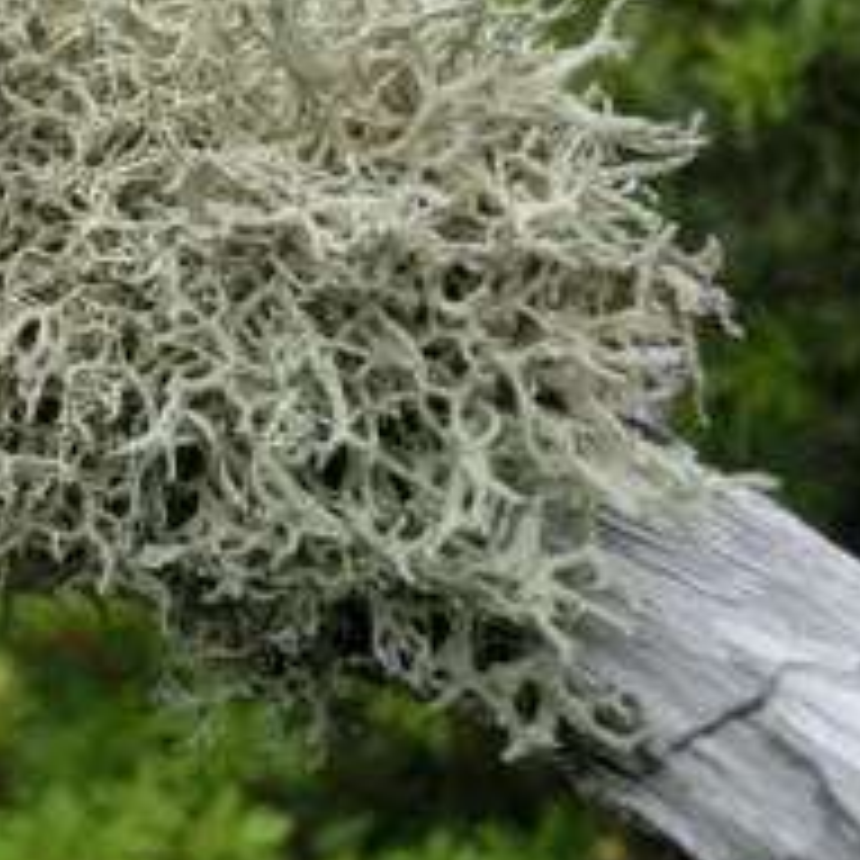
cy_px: 167
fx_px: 2221
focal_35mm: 79
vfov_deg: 21.6
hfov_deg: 20.8
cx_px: -90
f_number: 3.9
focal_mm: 6.67
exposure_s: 1/160
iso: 80
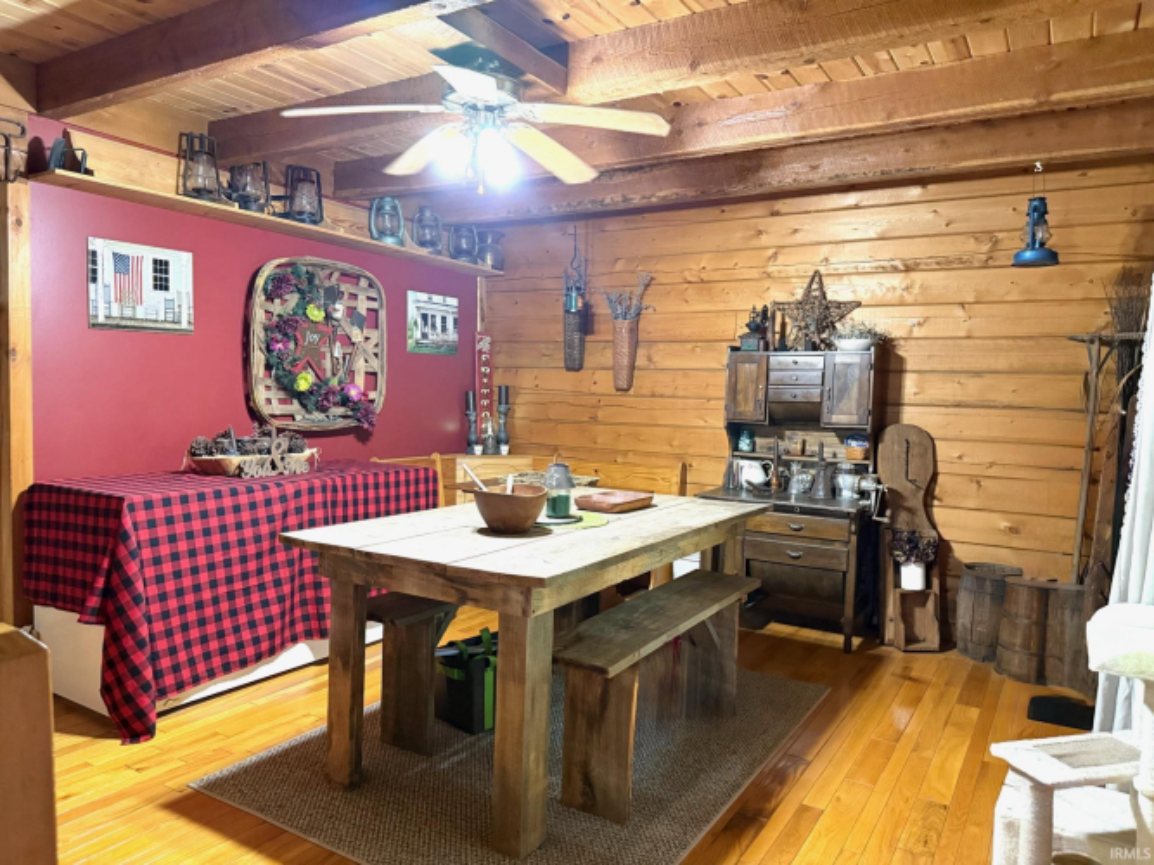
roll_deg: -1.5
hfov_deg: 71.6
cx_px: 577
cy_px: 432
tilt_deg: -3.5
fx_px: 800
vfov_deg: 56.8
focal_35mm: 24
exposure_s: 1/40
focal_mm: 6.76
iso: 800
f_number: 1.78
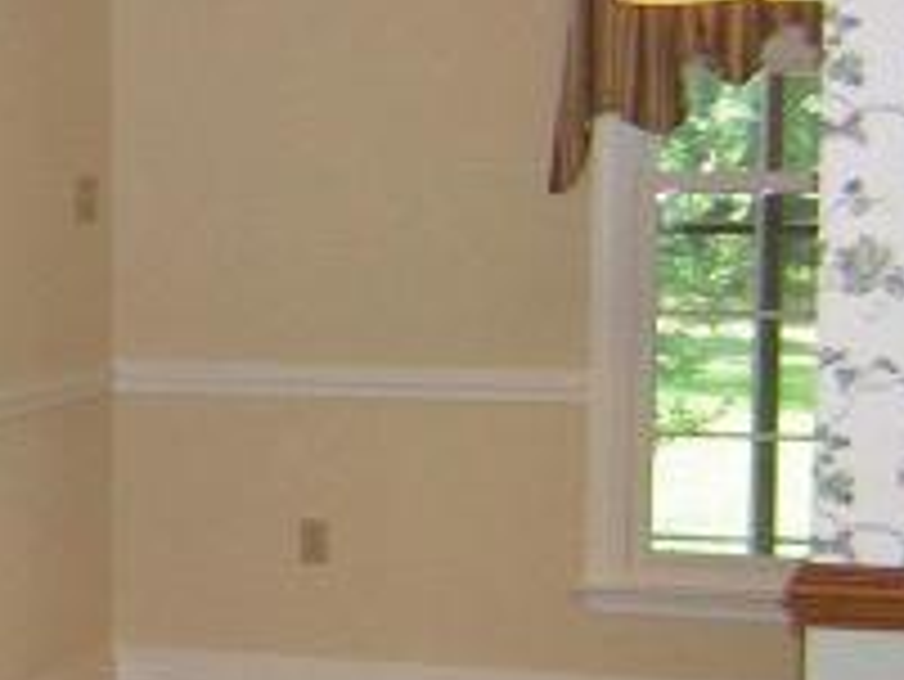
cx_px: -144
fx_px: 2718
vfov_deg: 14.2
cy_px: 455
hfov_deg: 18.1
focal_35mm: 104
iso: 125
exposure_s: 1/60.1
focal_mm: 4.7
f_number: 2.6
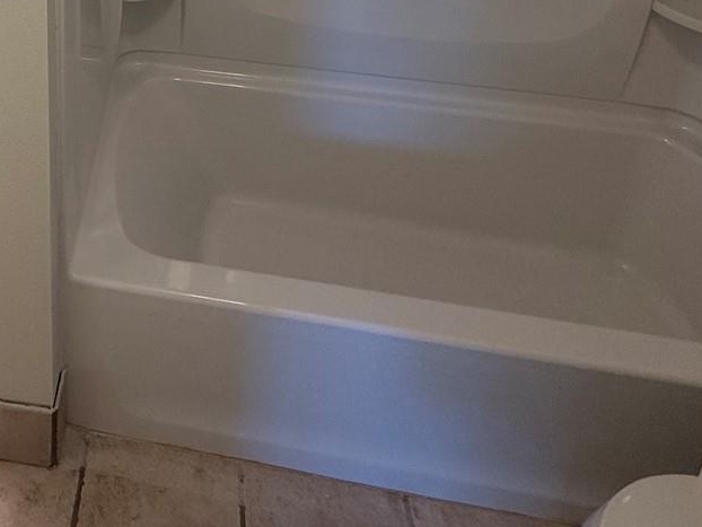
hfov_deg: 46.7
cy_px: -144
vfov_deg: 31.4
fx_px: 730
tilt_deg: -17.1
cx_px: 82
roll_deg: +0.2
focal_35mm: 36
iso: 160
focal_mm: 2.22
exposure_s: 1/120
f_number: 2.2
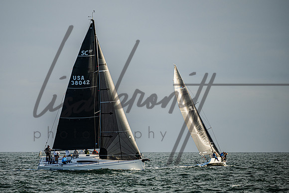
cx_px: 108
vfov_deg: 3.3
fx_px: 3396
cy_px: 97
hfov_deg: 4.9
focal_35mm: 423
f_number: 5.3
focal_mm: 310
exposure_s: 1/1000
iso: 180
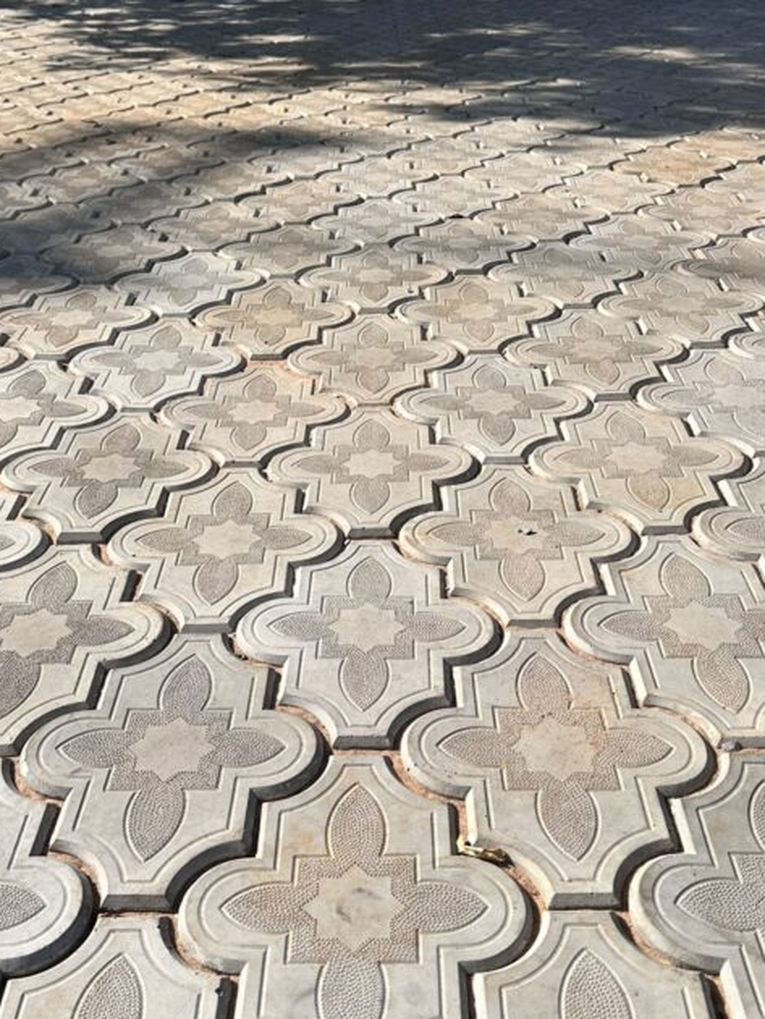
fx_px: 1148
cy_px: 414
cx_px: 353
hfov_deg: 36.8
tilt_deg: -28.8
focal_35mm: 39
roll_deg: +0.8
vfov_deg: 47.6
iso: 80
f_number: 1.78
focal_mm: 6.86
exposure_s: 1/5848
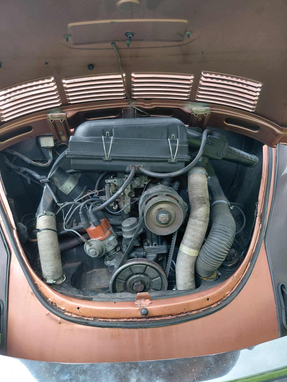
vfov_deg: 67.3
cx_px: 140
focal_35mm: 26
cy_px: 198
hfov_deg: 53.1
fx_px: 287
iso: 160
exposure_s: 1/100
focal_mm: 4.69
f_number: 1.8
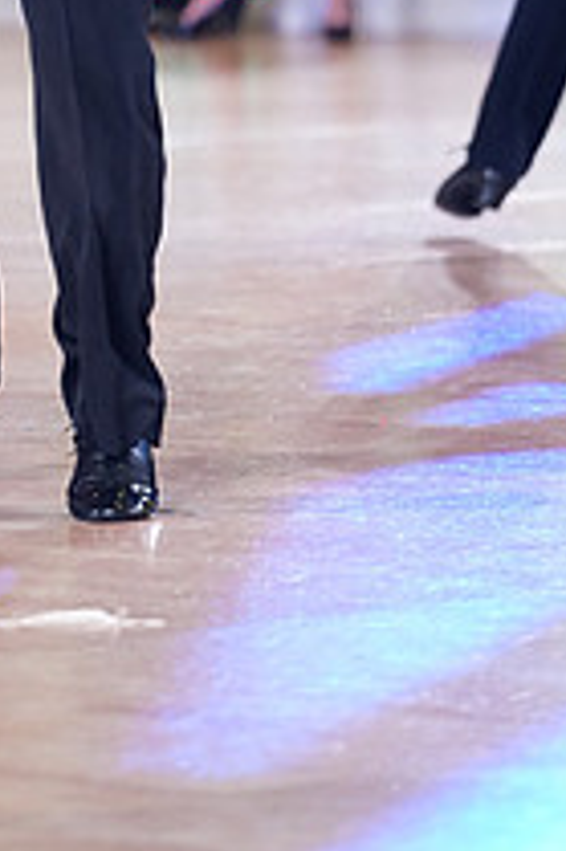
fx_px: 8999
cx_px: -210
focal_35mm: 381
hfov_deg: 3.6
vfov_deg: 5.4
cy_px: -179
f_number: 2.8
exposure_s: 1/400
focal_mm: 137
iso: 2000
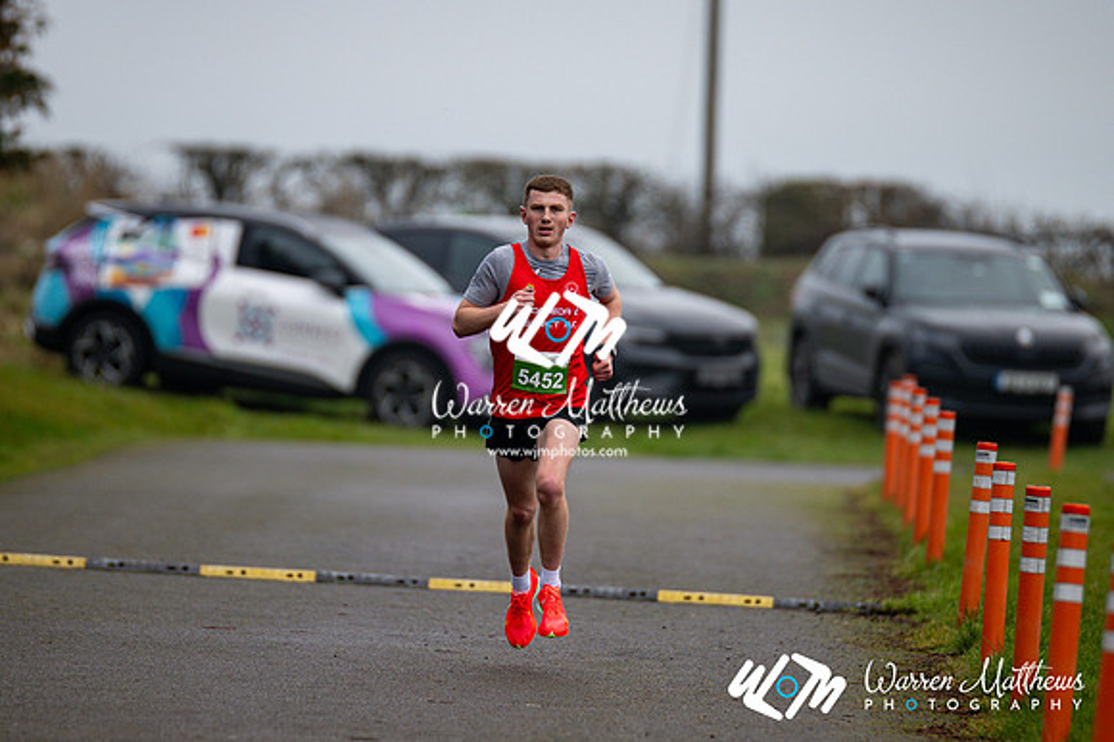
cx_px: 557
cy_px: 371
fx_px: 13917
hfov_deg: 4.6
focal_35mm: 450
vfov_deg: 3.1
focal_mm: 300
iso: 320
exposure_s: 1/1600
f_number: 2.8
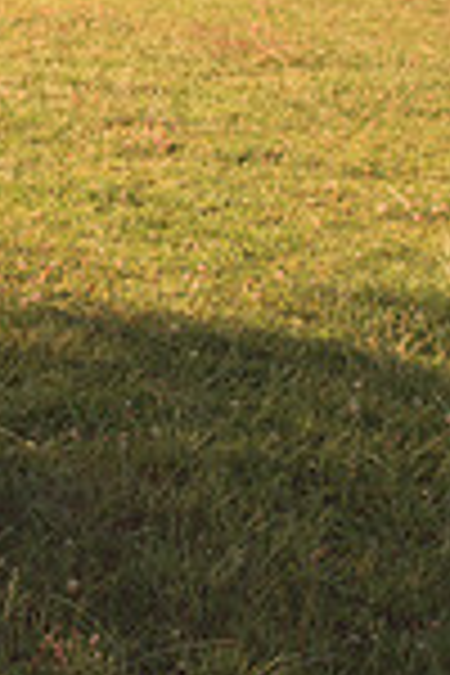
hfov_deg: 12.2
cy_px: -274
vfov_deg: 17.4
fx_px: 2025
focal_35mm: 108
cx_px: -194
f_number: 4
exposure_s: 1/500
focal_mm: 36
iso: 100
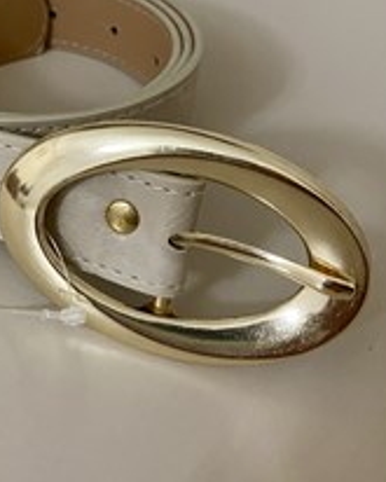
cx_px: 35
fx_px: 699
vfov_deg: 37.4
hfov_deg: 29.5
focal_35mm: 49
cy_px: 142
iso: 400
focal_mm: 4.25
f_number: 1.8
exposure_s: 1/33
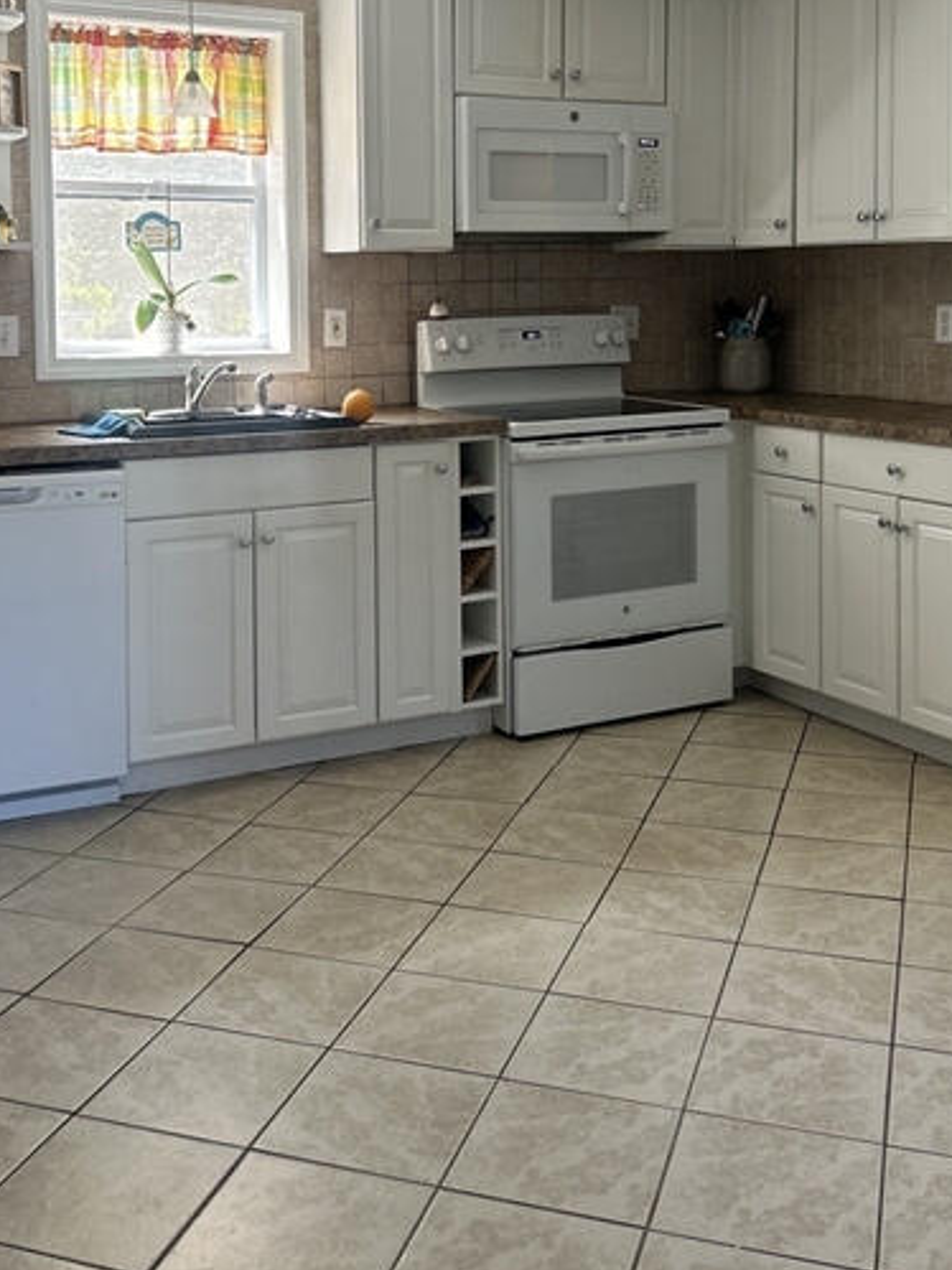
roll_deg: +0.1
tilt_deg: -3.9
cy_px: 361
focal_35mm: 40
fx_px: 1467
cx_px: 458
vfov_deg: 45.6
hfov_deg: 35.9
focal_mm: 5.7
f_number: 1.5
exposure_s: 1/121
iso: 80
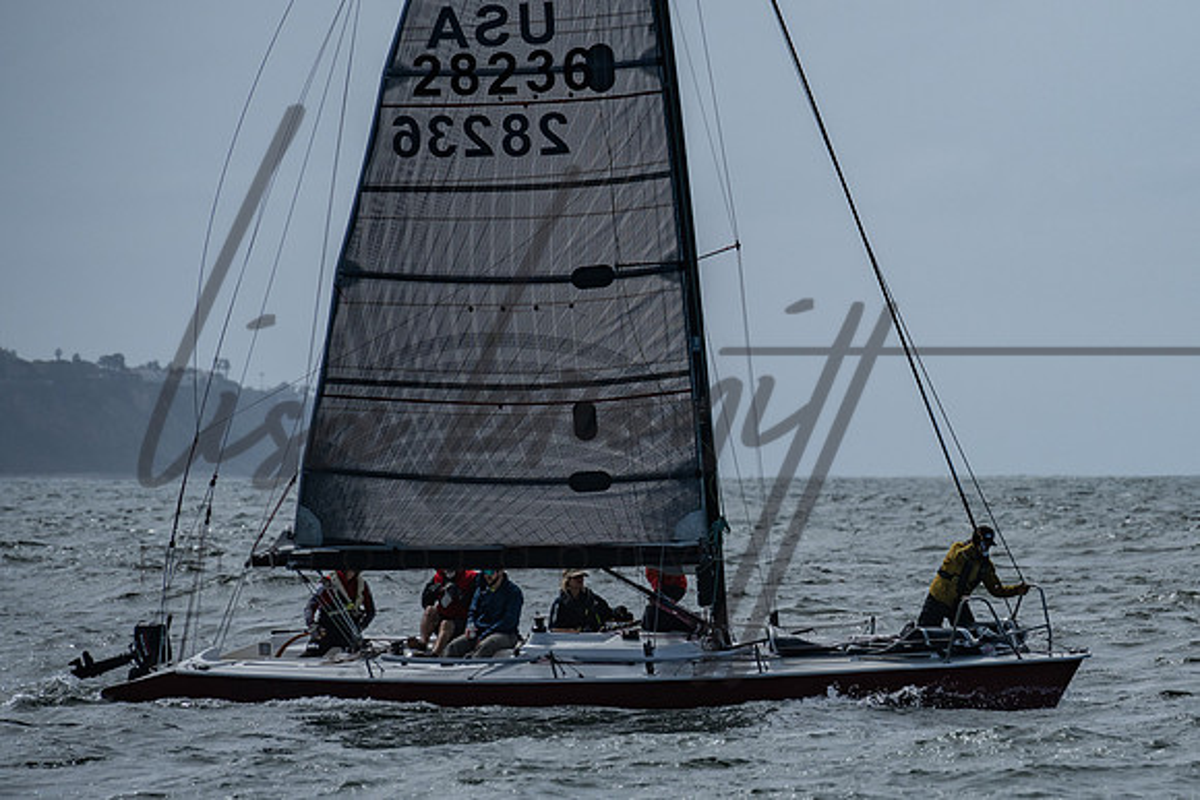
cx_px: 888
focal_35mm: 345
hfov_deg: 6.0
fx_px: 11517
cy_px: 384
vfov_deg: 4.0
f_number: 6.3
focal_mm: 200
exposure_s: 1/3200
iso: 200
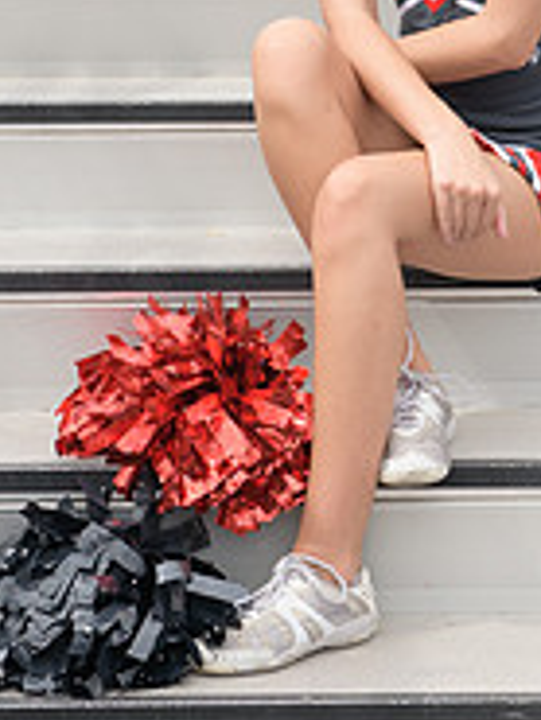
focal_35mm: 145
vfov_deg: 13.4
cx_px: 354
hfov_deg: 10.2
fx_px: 3018
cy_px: 23
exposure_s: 1/1250
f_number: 5.6
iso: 800
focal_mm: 62
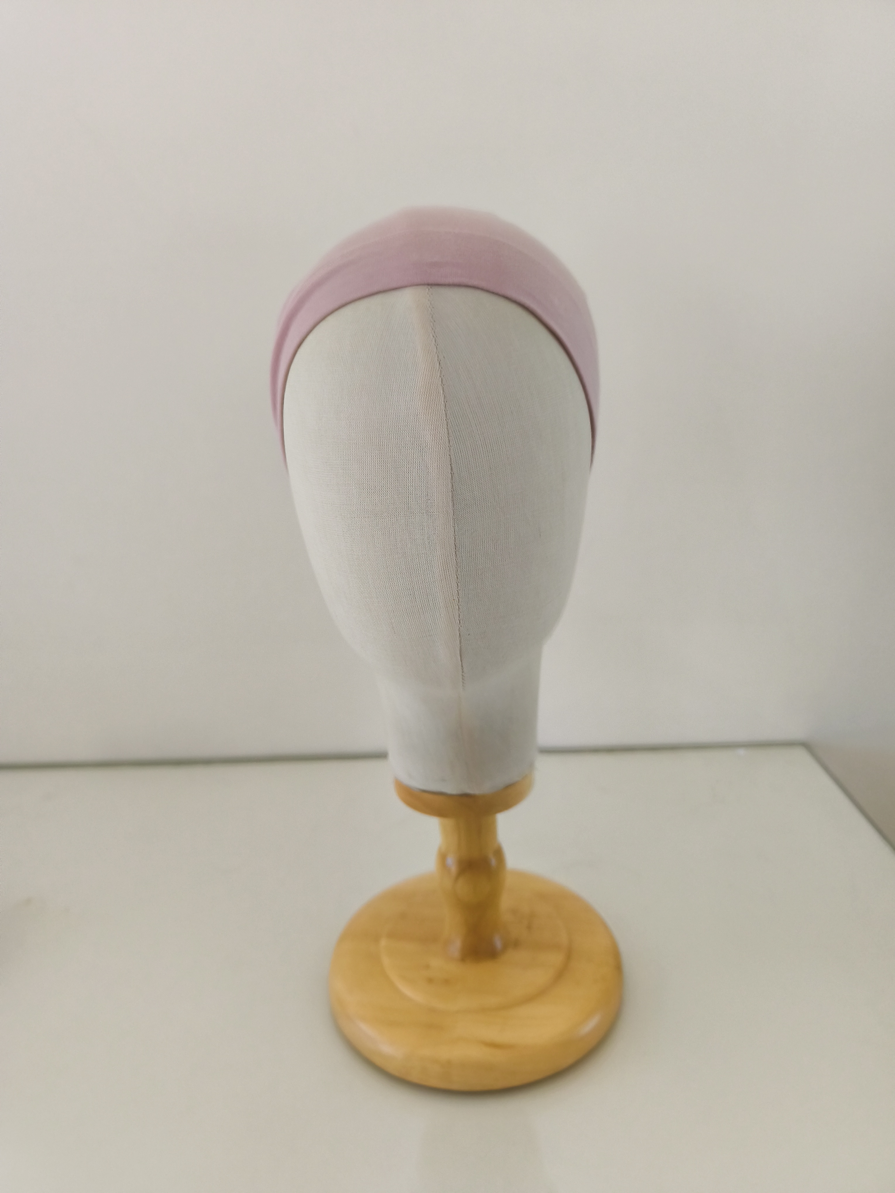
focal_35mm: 23
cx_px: 448
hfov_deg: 58.9
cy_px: 596
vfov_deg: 73.9
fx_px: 793
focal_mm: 6.14
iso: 1250
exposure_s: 1/1250
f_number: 1.65
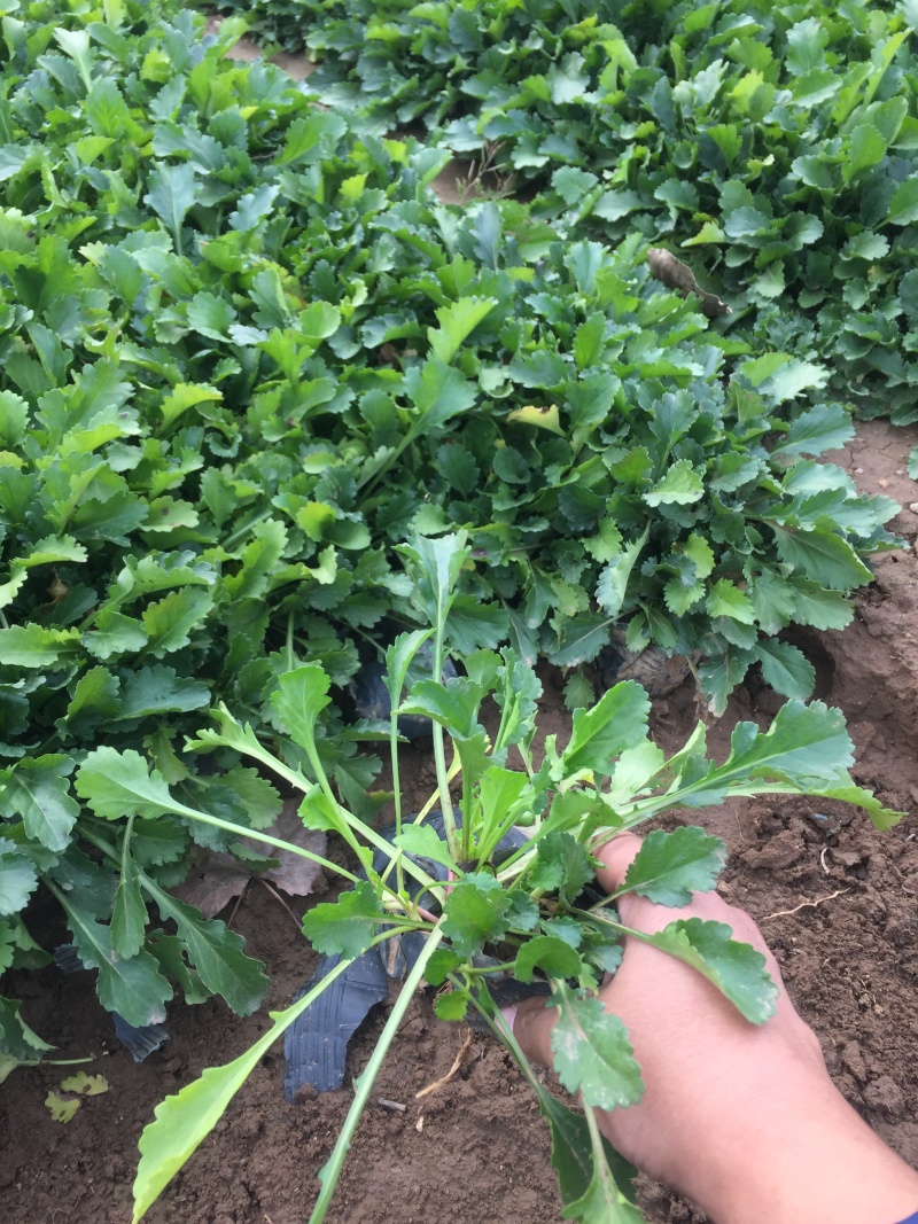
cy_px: 612
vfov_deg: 61.7
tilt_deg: -45.2
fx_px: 1026
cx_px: 459
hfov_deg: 48.2
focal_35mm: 29
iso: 32
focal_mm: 4.15
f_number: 2.2
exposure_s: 1/380
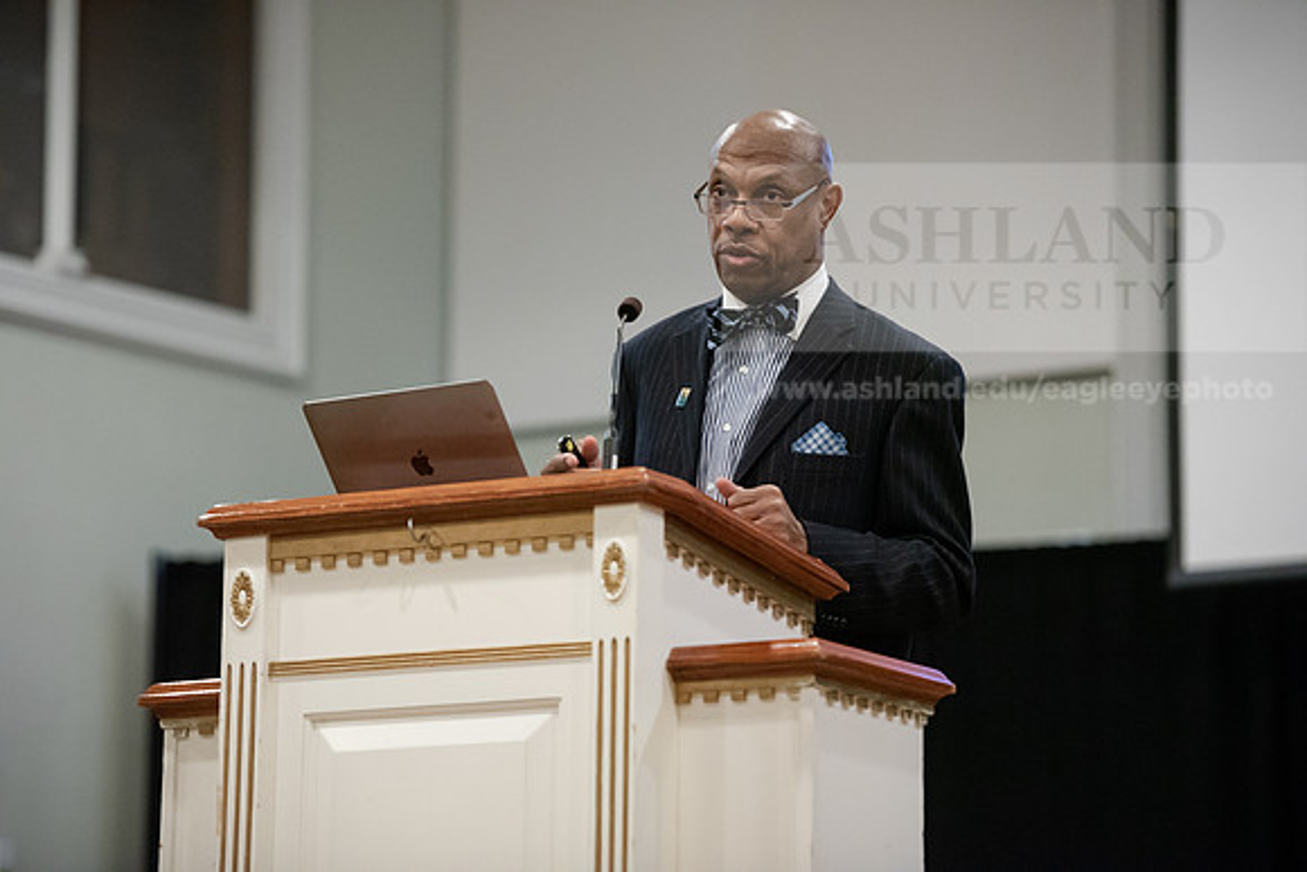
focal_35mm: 135
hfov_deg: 15.2
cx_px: 654
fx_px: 4902
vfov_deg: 10.2
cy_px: 436
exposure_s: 1/200
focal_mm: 135
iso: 8000
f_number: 2.8
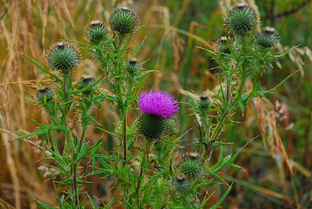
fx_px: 976
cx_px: 156
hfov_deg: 18.2
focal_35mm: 112
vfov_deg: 12.2
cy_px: 104
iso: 450
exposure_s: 1/30
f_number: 5.6
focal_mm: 75
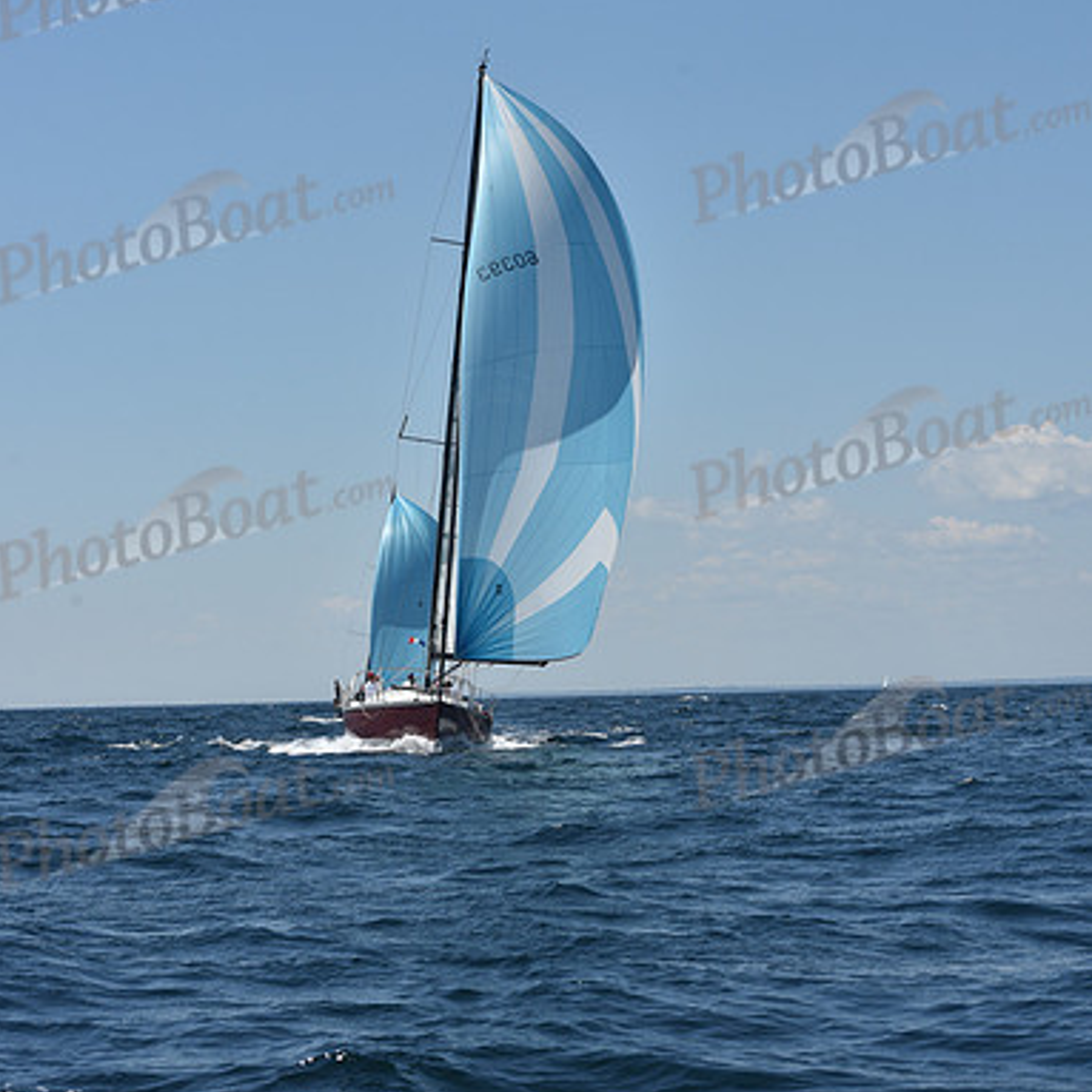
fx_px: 3212
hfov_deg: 19.3
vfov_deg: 19.2
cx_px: 543
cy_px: 339
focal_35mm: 90
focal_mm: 70
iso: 200
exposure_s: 1/1000
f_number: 9
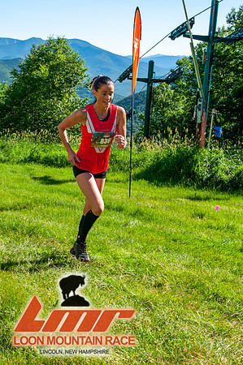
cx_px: 122
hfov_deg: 26.4
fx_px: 518
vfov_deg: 38.9
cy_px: 182
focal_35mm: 51
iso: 200
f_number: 8
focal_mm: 34
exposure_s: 1/400
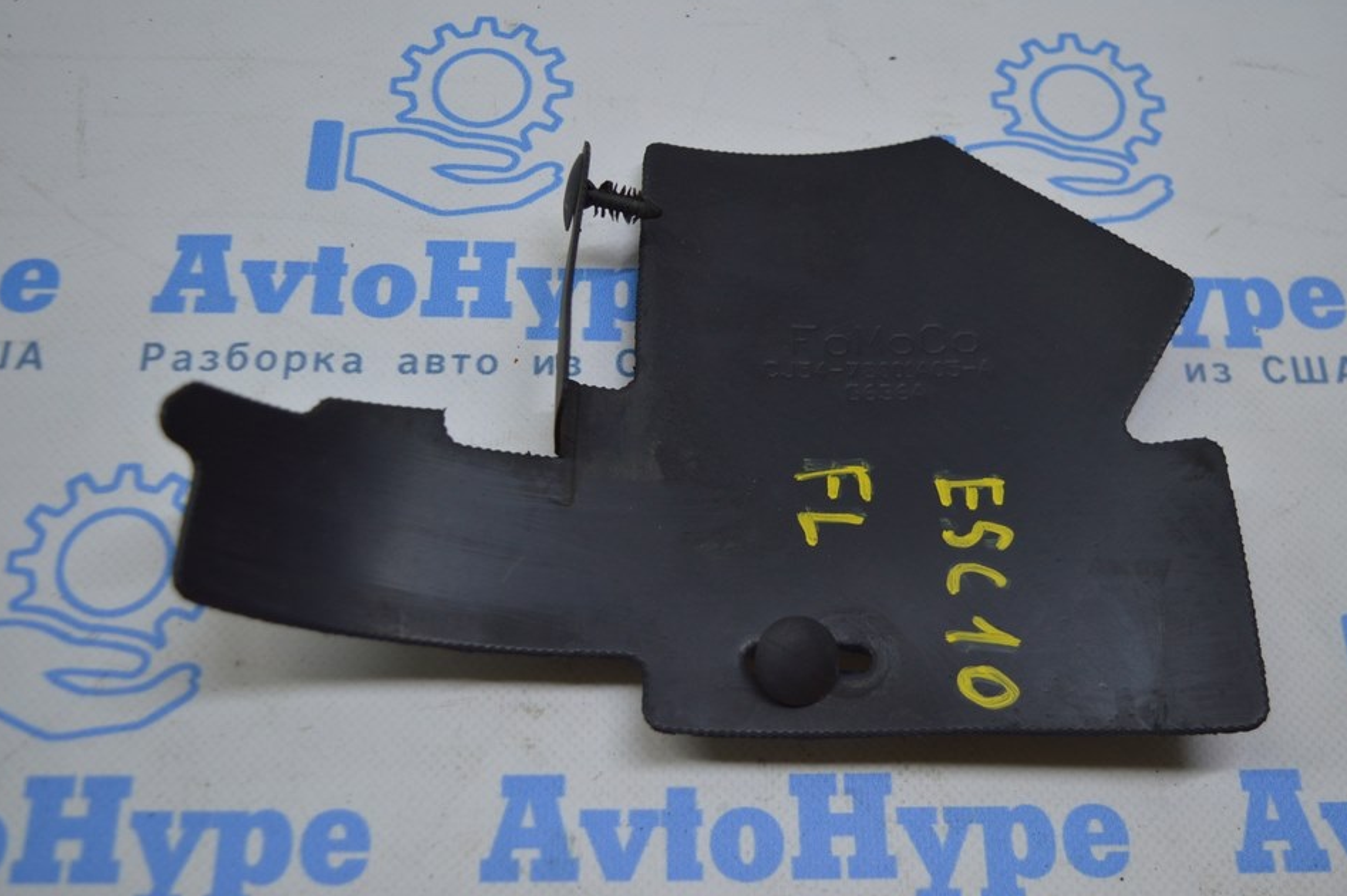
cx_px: 710
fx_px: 1516
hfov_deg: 47.9
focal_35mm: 41
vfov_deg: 32.9
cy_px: 447
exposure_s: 1/160
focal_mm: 25
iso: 400
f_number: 4
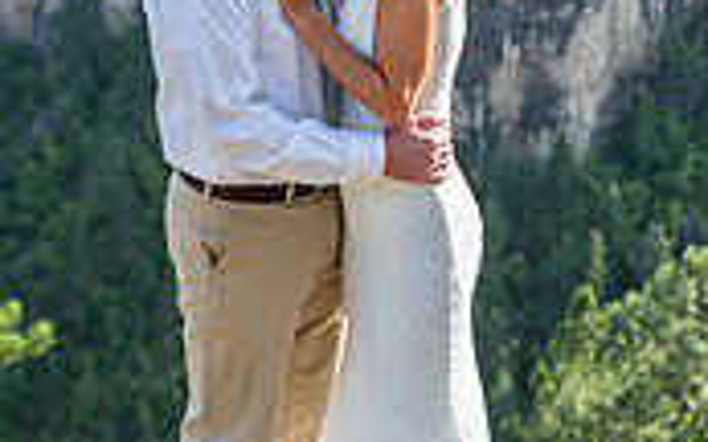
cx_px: 286
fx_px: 2816
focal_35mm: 146
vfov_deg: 9.0
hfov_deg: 14.3
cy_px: 82
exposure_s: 1/320
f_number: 3.5
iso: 200
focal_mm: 55
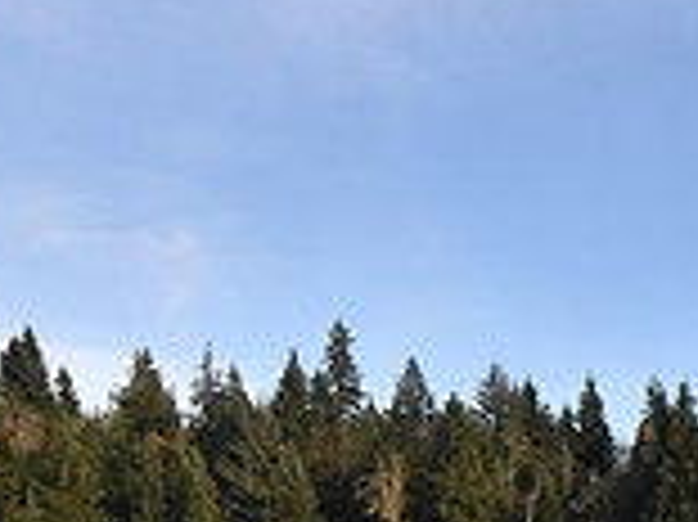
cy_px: 592
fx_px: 1088
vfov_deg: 24.9
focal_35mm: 54
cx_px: 662
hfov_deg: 33.2
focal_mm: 10
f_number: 8
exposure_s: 1/2500
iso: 1250
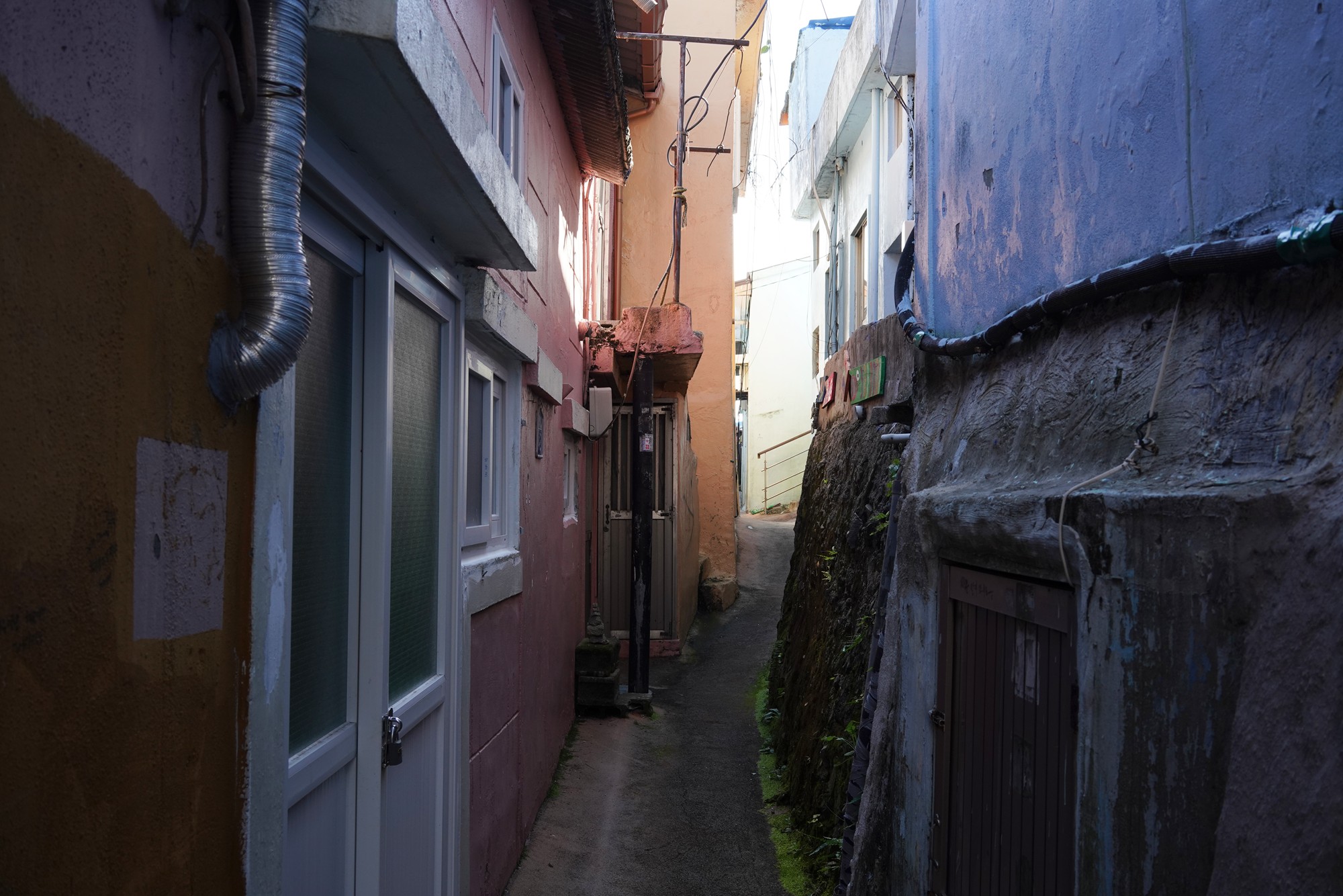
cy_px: 448
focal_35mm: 35
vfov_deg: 37.9
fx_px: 1306
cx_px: 672
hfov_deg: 54.4
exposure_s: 1/125
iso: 640
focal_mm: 35
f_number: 10
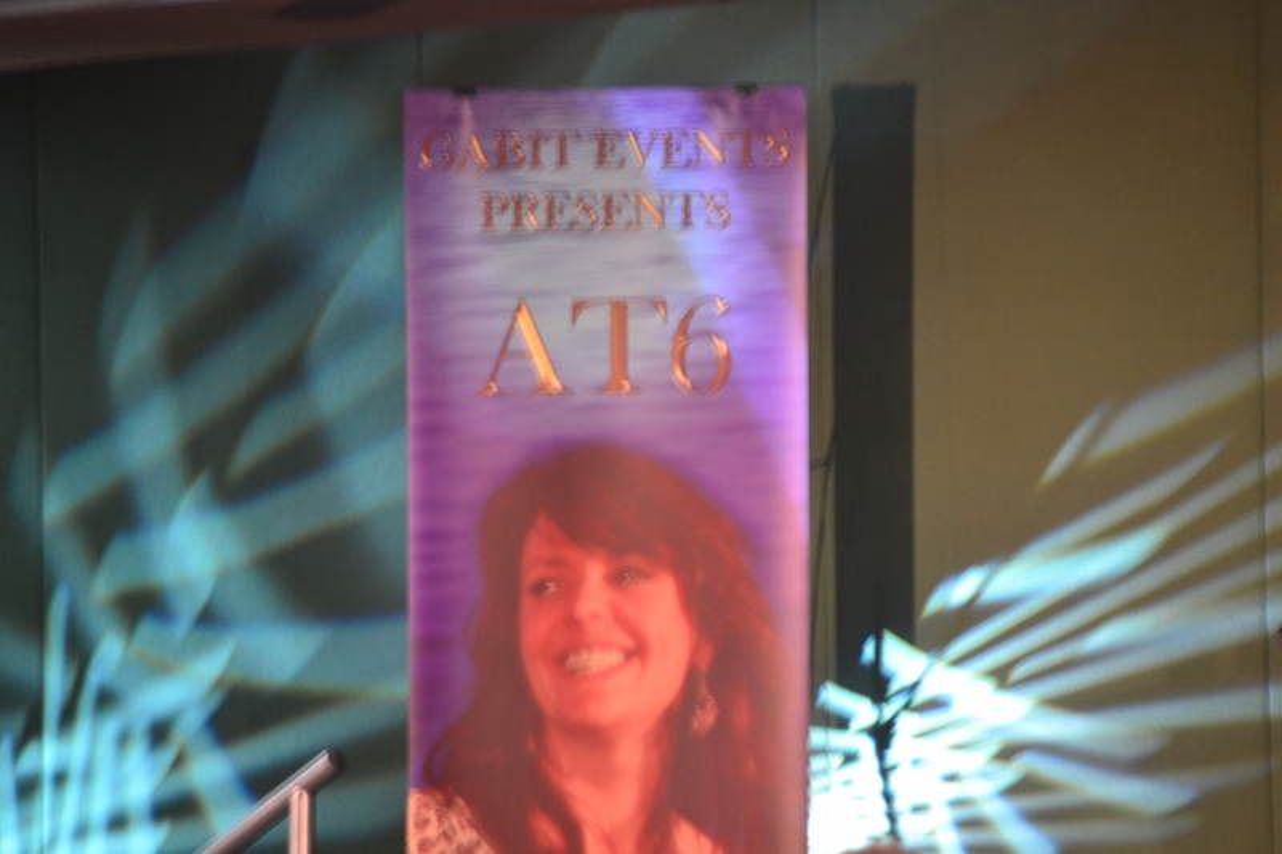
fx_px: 9345
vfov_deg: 5.2
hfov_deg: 7.8
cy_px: 427
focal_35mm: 262
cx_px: 641
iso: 800
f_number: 5.3
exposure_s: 1/6
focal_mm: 175
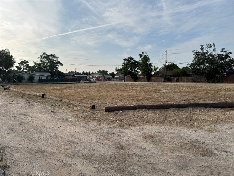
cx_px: 117
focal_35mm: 24
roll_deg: +0.7
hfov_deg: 71.6
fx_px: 162
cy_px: 88
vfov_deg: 56.8
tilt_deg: -3.4
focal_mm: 6.76
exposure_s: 1/3802
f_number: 1.78
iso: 80
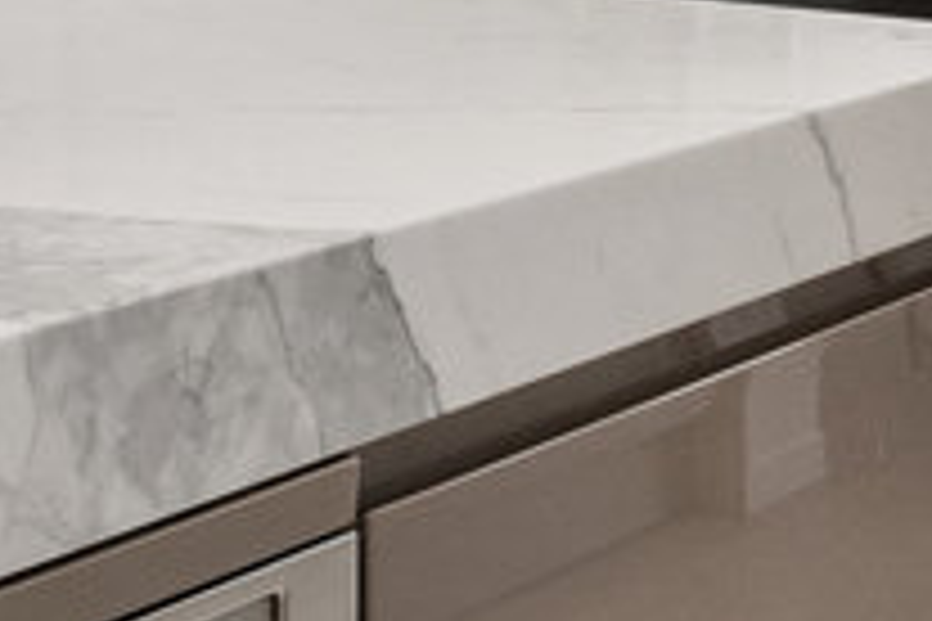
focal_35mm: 113
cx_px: 644
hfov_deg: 18.1
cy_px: -482
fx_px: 2922
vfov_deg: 11.3
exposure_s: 1/20
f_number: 8
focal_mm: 13
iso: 800
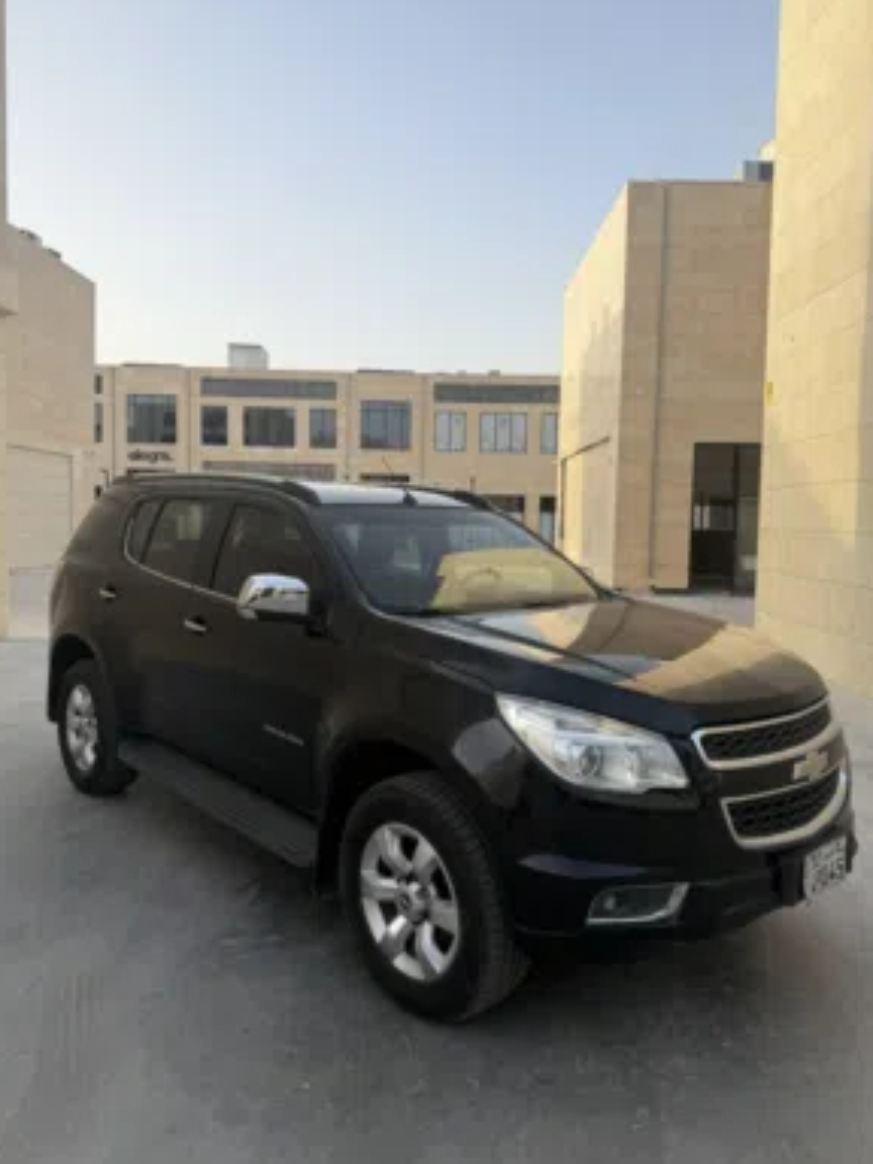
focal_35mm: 25
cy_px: 576
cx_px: 436
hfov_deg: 54.9
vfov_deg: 69.4
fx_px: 841
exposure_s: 1/1553
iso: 80
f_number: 1.78
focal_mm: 6.76
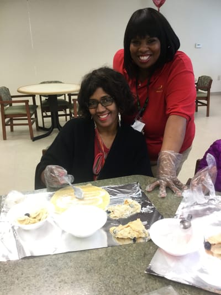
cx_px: 110
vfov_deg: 58.3
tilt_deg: -21.4
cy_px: 148
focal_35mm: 31
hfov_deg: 45.5
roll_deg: -0.5
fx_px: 264
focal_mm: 3.3
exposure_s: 1/30
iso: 64
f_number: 2.4
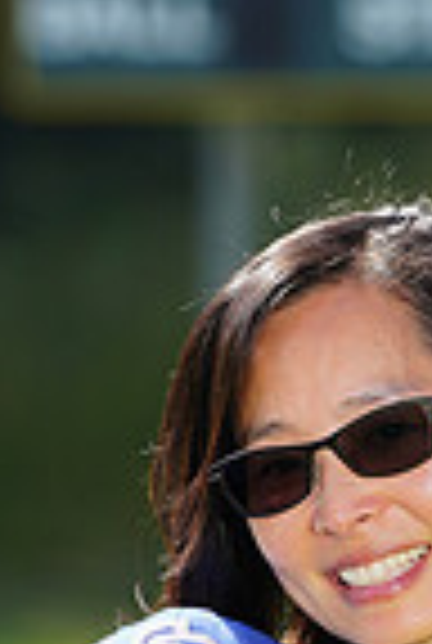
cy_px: 1049
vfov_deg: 2.3
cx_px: 344
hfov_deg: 1.6
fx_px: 15816
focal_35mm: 883
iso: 100
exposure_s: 1/250
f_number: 6.3
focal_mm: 218
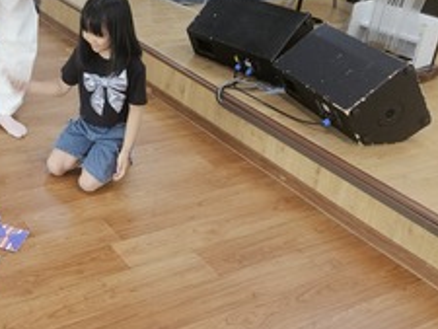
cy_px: 71
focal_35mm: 51
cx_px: 56
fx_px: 646
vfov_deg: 28.1
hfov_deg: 35.6
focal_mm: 5.4
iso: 250
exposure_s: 1/120
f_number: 1.8
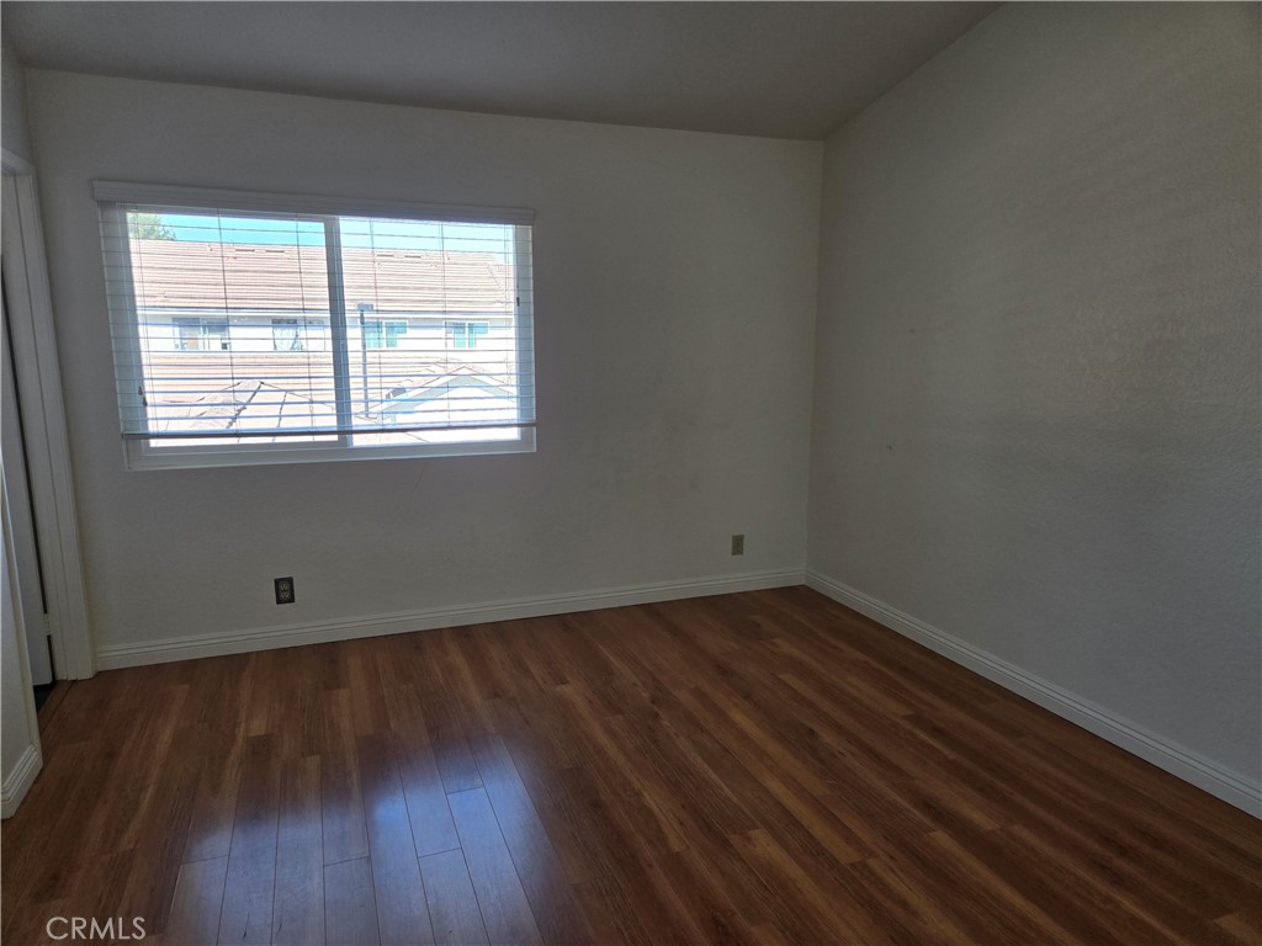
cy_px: 473
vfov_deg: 58.9
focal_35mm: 23
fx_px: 839
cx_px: 631
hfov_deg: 73.9
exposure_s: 1/180
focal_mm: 5.4
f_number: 1.8
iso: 64
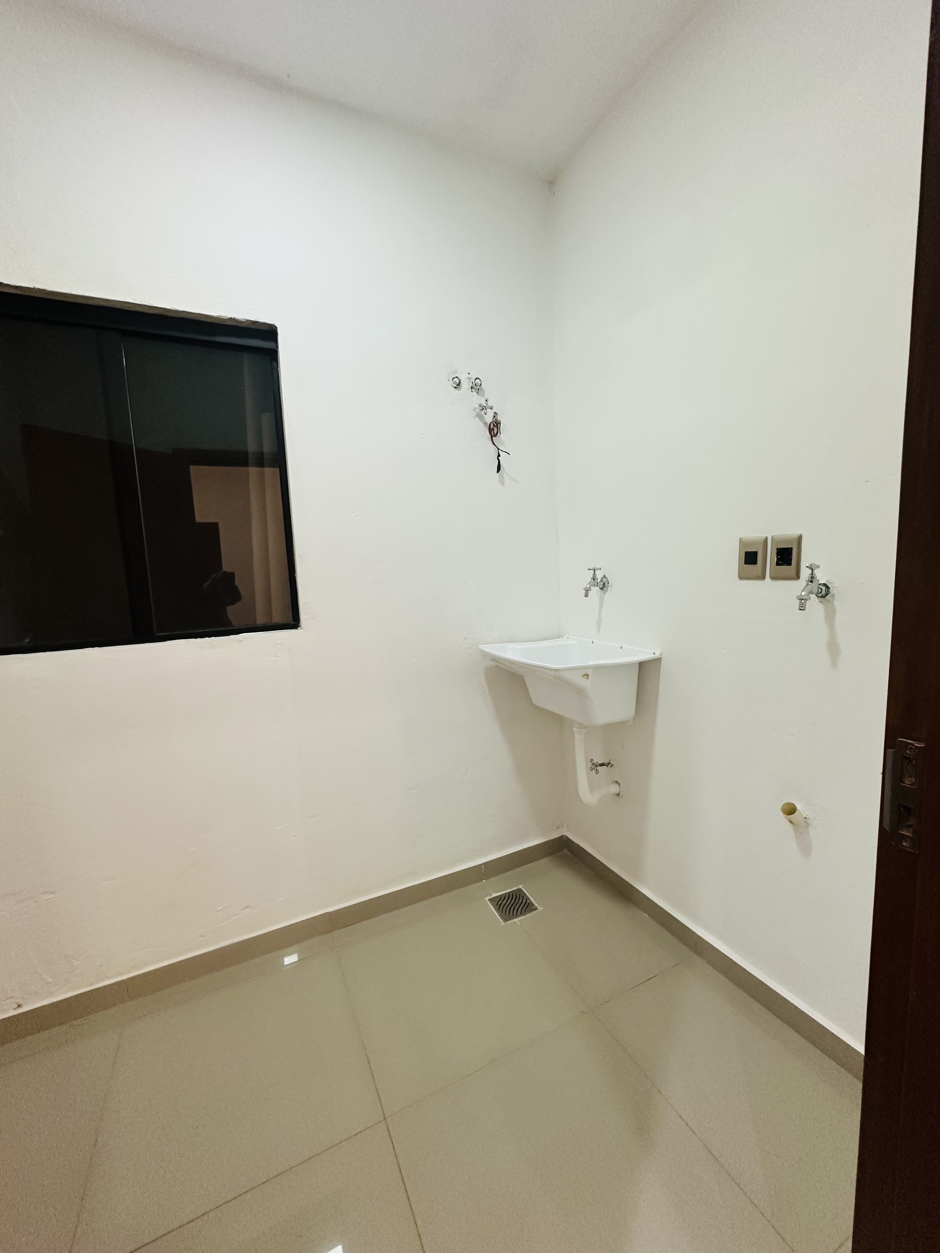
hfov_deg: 85.7
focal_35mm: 14
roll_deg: +2.0
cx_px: 470
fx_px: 507
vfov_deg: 102.1
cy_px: 626
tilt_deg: -6.4
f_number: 2.2
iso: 250
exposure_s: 1/100
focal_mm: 2.22
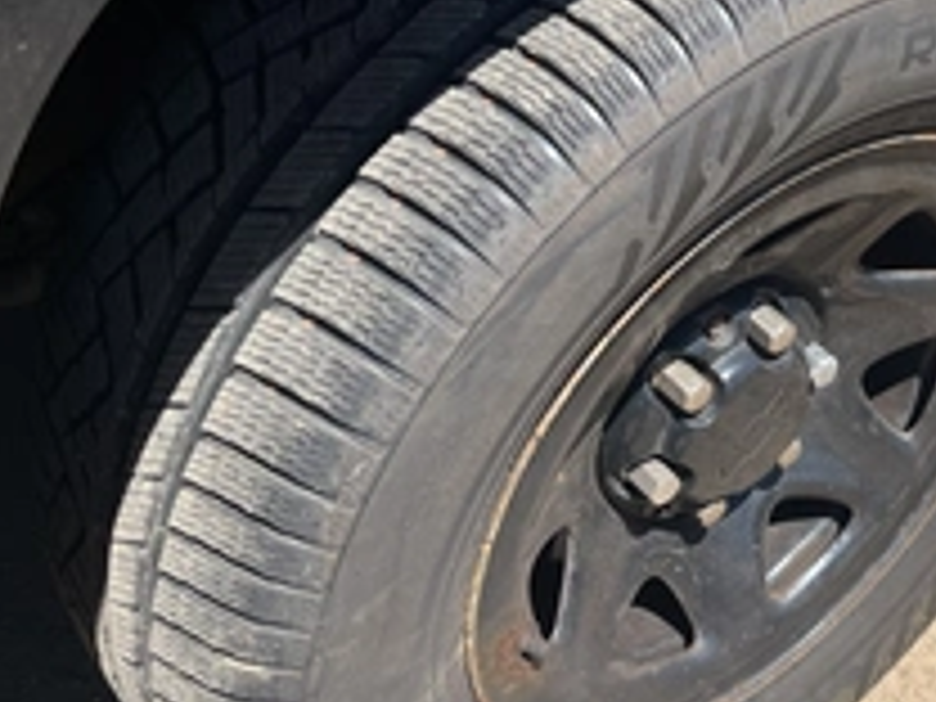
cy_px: 302
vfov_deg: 29.1
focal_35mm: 50
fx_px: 1352
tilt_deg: -47.2
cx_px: 842
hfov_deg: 35.9
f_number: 1.6
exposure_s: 1/2410
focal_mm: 5.1
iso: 50
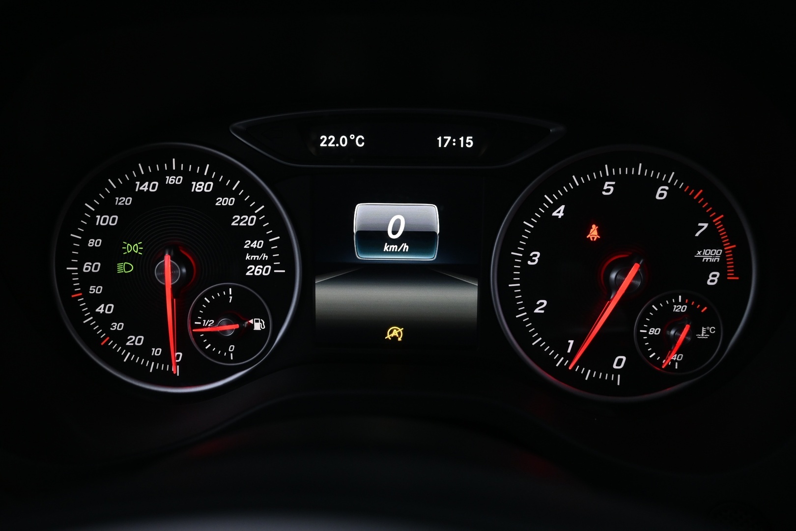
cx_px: 398
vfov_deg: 40.8
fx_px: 713
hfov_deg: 58.3
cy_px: 266
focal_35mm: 32
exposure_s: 1/30
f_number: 4
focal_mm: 21.5
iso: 900
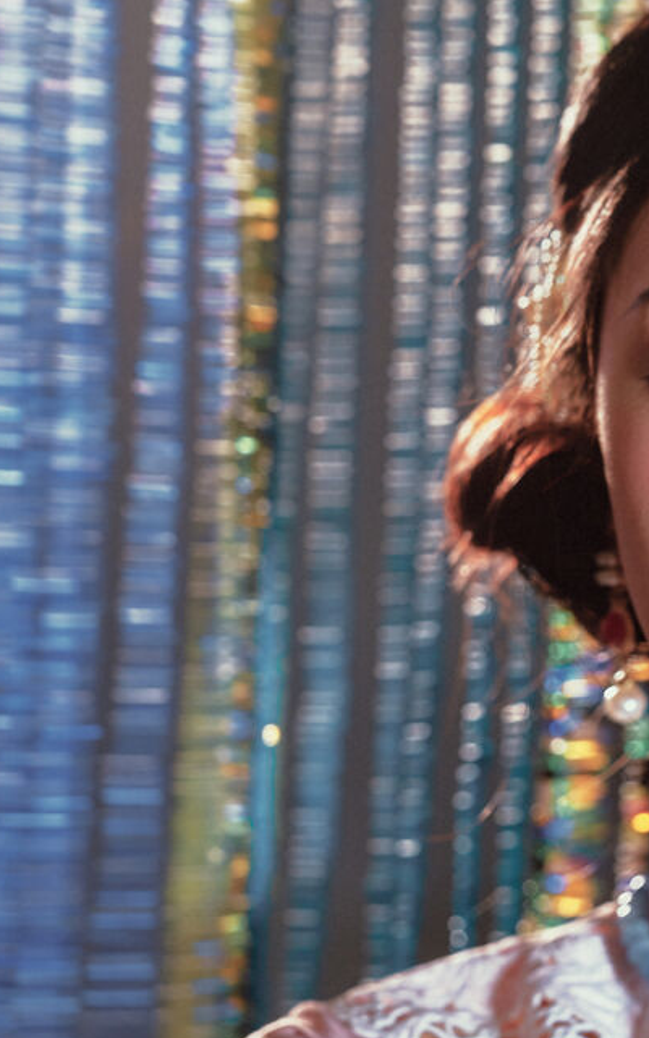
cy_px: 826
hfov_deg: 5.7
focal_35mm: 230
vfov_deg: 9.1
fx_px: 6512
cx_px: 872
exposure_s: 1/20
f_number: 2.8
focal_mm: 110
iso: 160
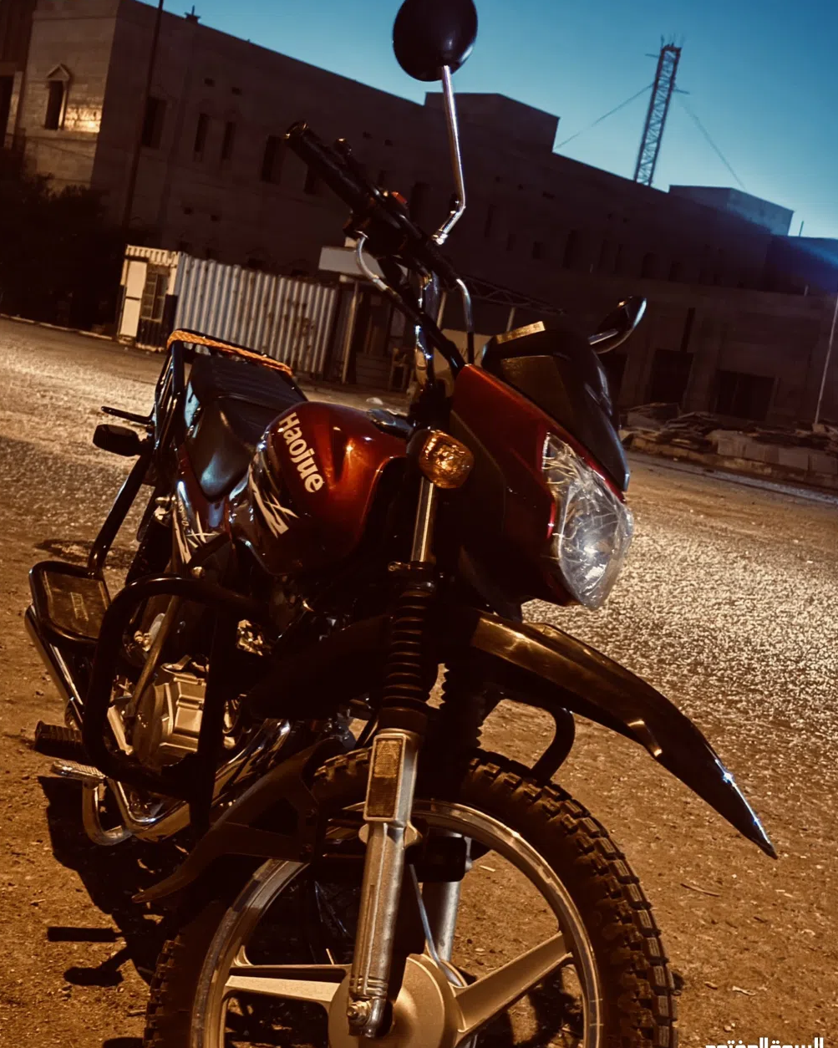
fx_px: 1581
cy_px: 547
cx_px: 416
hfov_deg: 29.7
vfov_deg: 36.7
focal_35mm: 51
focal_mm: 6.76
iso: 500
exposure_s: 1/2
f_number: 1.78
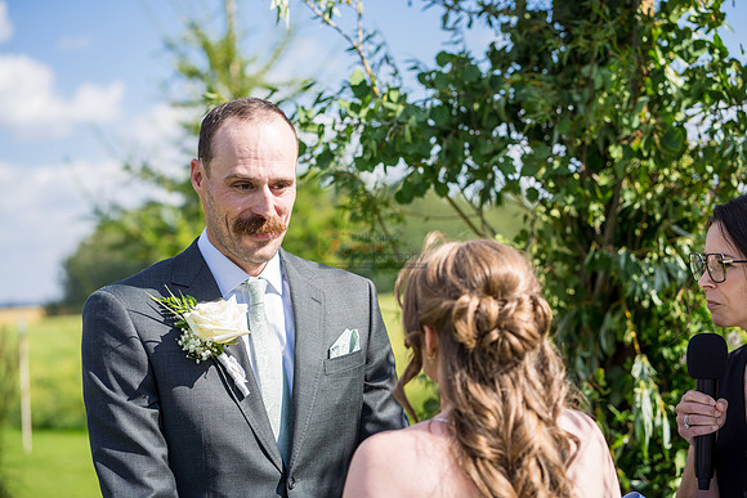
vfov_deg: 16.1
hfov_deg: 23.9
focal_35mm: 85
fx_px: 1764
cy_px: 249
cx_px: 374
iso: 250
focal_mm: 85
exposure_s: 1/1600
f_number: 3.5
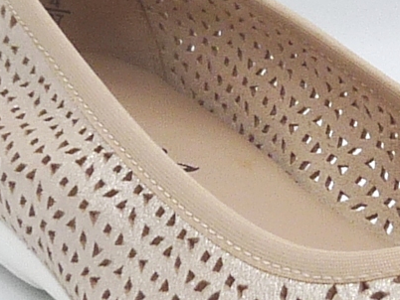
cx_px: 397
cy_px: 123
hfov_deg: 10.1
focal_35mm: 195
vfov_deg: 7.6
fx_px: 2255
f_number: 5.6
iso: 100
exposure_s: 1/200
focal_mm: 4.8
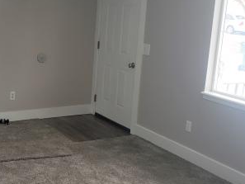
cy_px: 101
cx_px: 58
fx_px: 397
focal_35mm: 56
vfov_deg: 26.1
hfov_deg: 33.6
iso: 64
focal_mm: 4.3
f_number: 2.4
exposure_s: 1/60
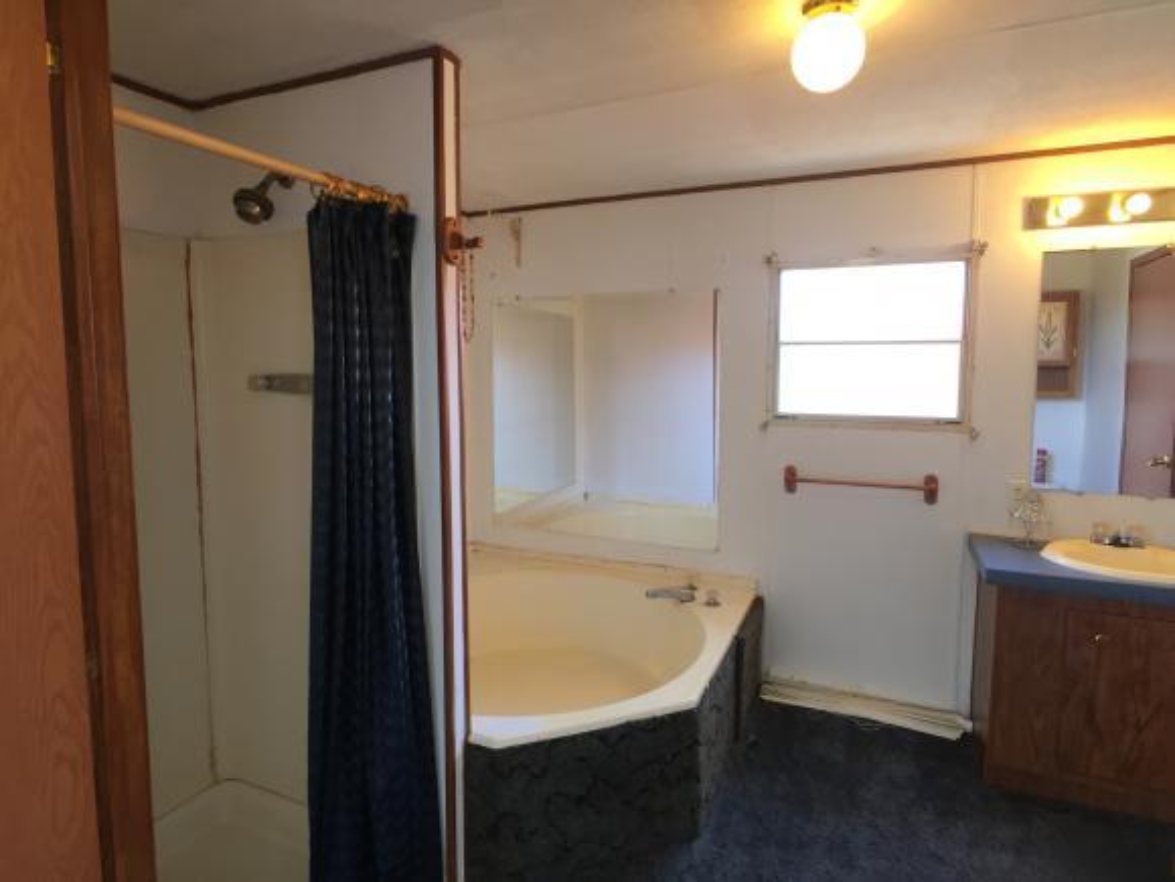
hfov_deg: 61.7
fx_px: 984
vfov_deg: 48.2
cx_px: 588
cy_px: 441
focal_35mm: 29
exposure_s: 1/30
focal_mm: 4.15
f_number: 2.2
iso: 64
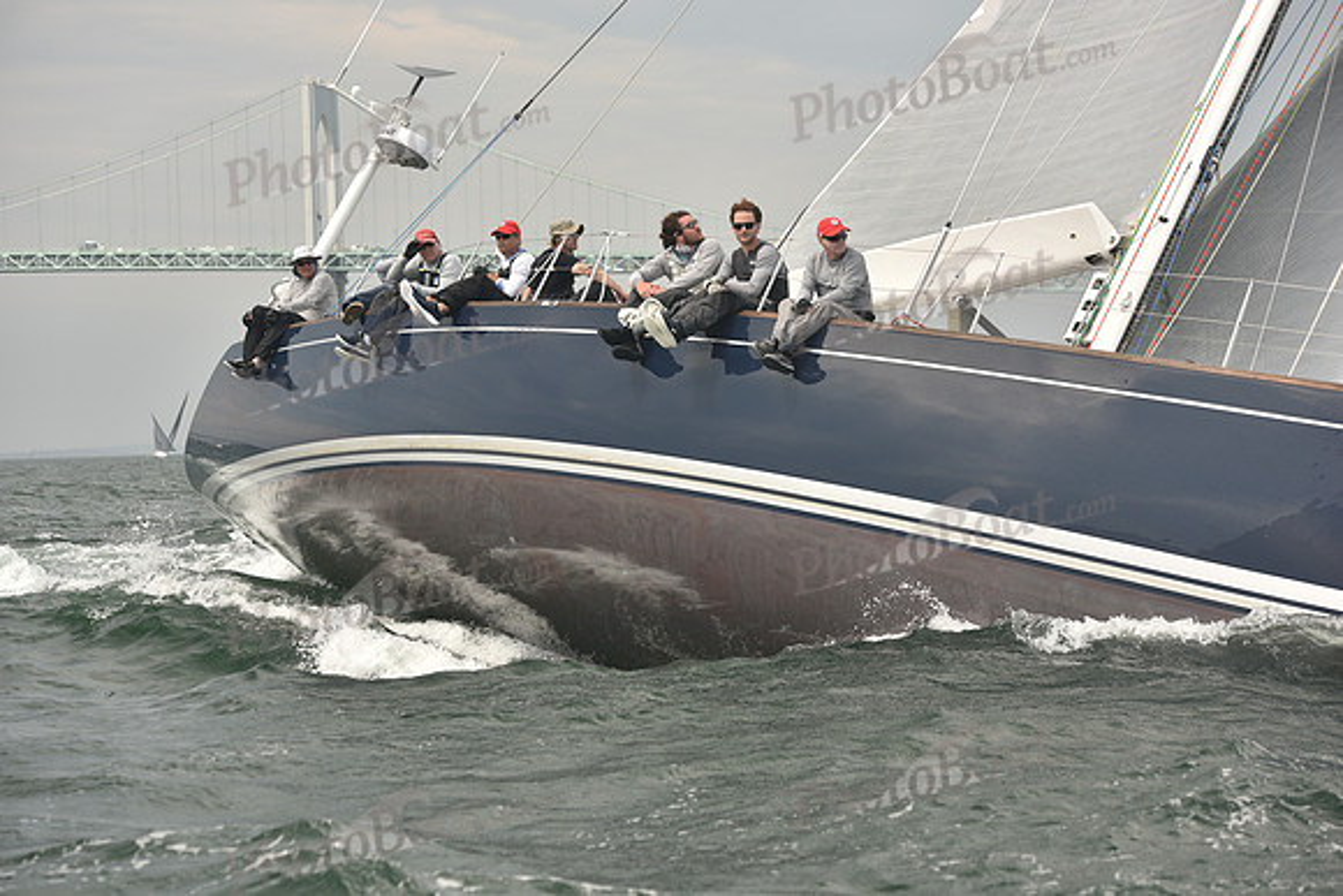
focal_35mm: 98
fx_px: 3657
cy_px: 448
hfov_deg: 20.8
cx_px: 672
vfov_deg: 14.0
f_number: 5
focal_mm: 98
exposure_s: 1/640
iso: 250
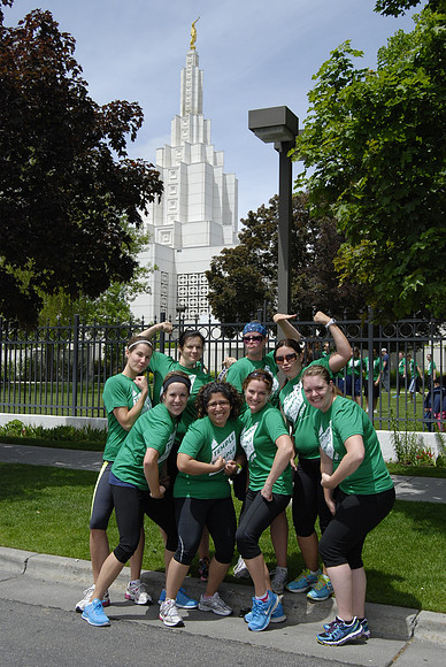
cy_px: 334
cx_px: 223
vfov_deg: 49.5
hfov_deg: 34.3
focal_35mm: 39
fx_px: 723
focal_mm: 26
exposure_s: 1/800
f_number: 10
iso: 400
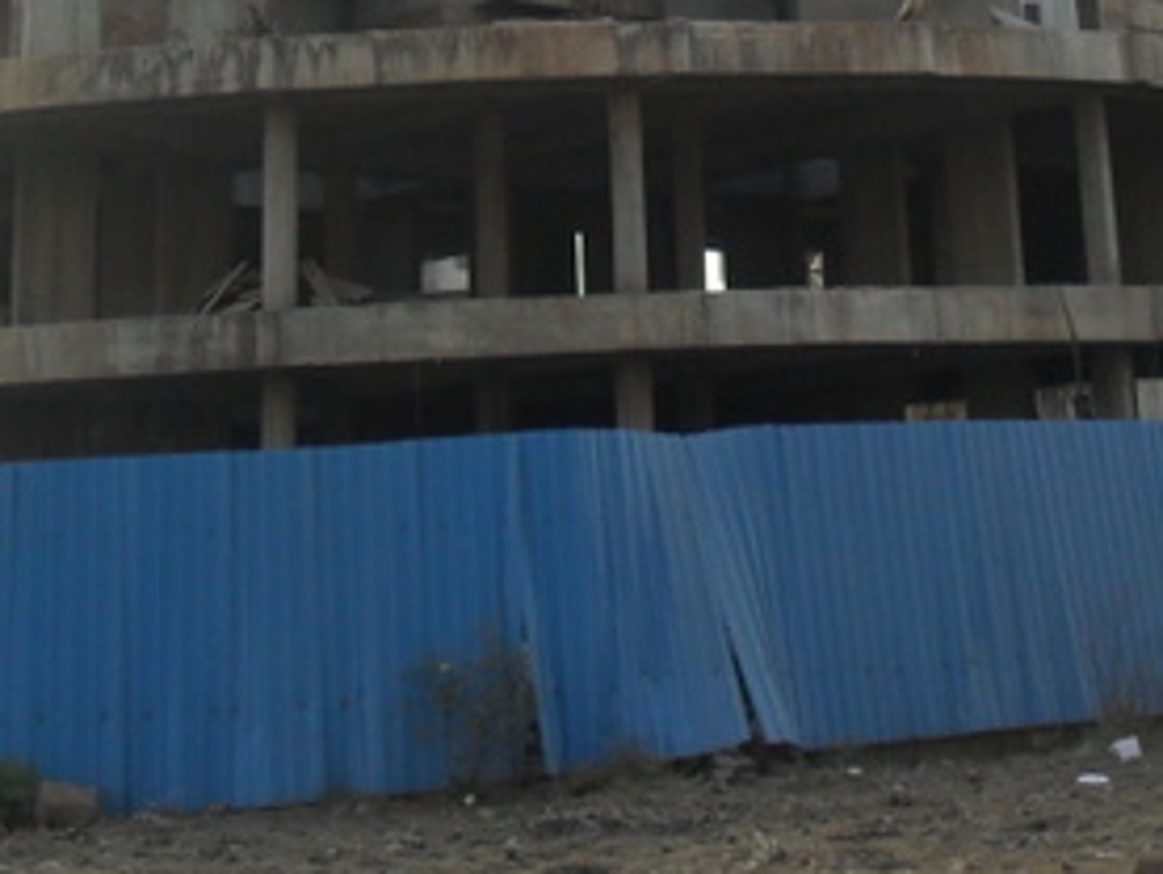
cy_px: -330
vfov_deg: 17.9
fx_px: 2554
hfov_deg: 25.6
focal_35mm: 76
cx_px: 735
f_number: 3.5
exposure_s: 1/250
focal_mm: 4.9
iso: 100
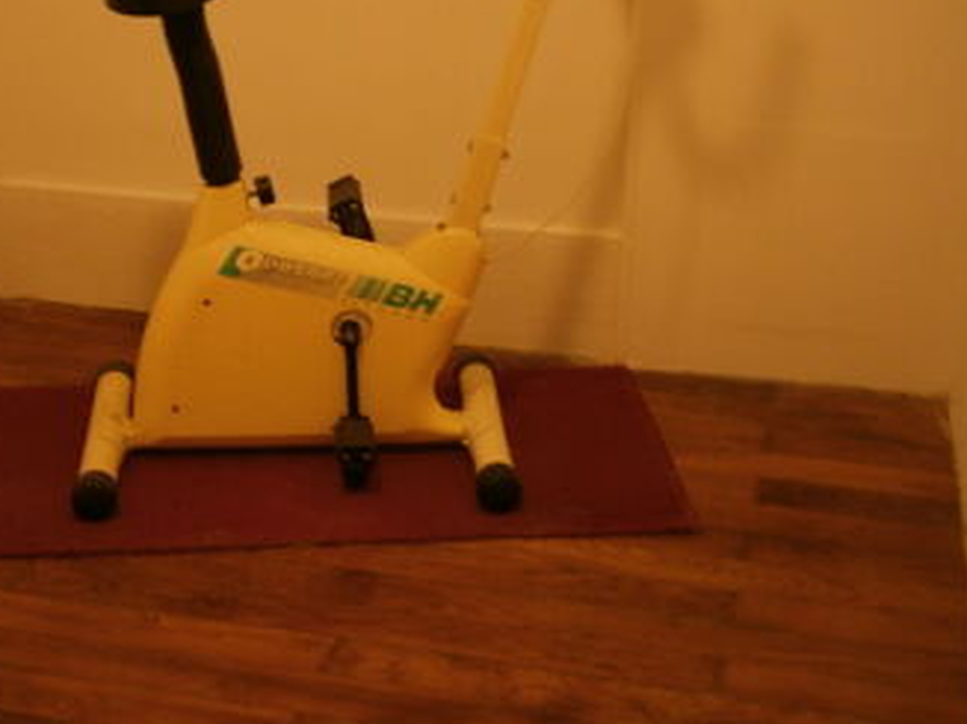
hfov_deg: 28.1
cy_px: 216
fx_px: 1927
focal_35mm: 69
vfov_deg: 21.2
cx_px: 381
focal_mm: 8.3
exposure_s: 1/8
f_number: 3.4
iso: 125
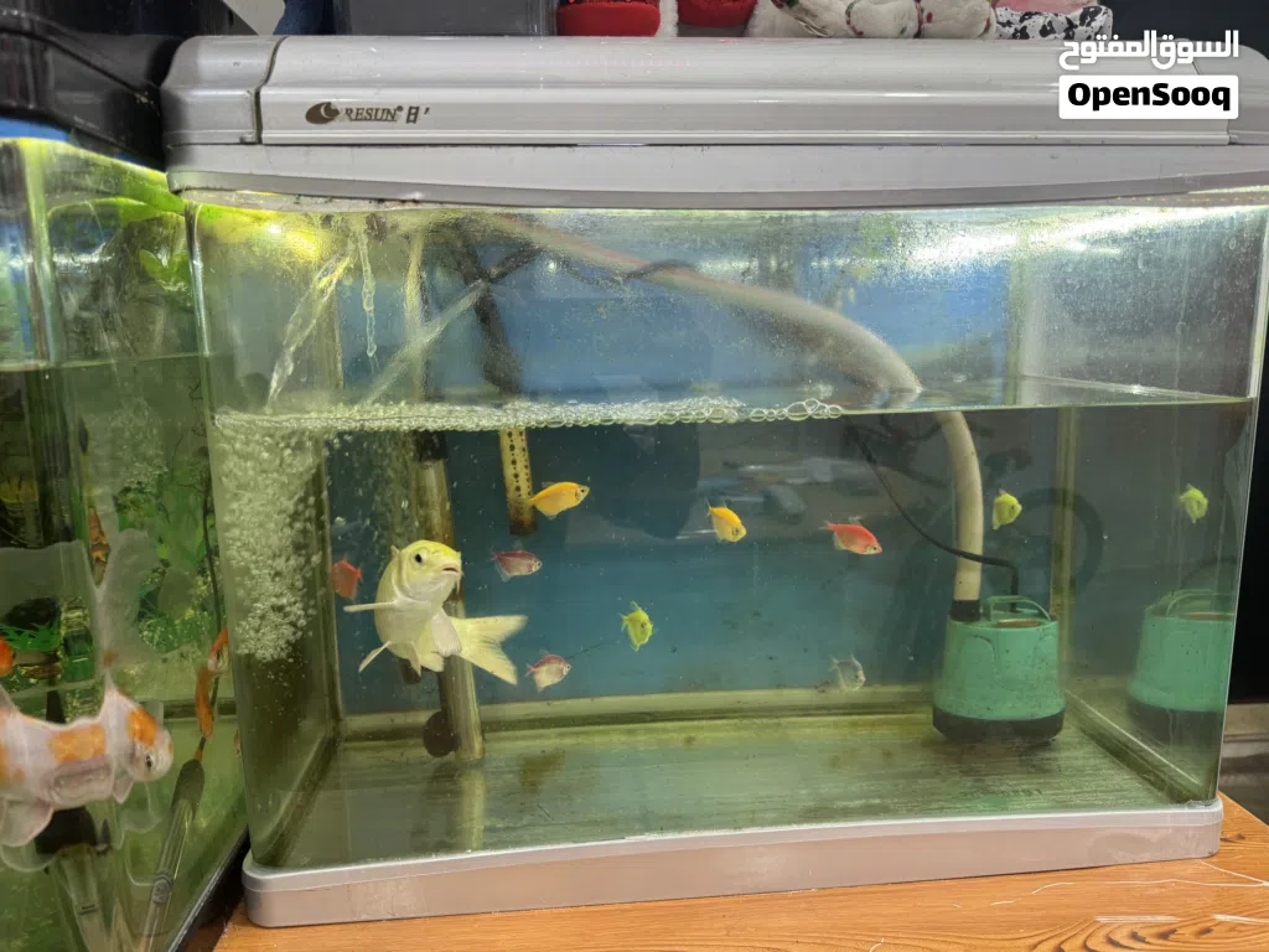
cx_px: 634
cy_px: 476
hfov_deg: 71.6
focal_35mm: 24
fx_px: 880
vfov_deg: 56.8
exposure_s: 1/50
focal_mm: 6.76
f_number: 1.78
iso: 100
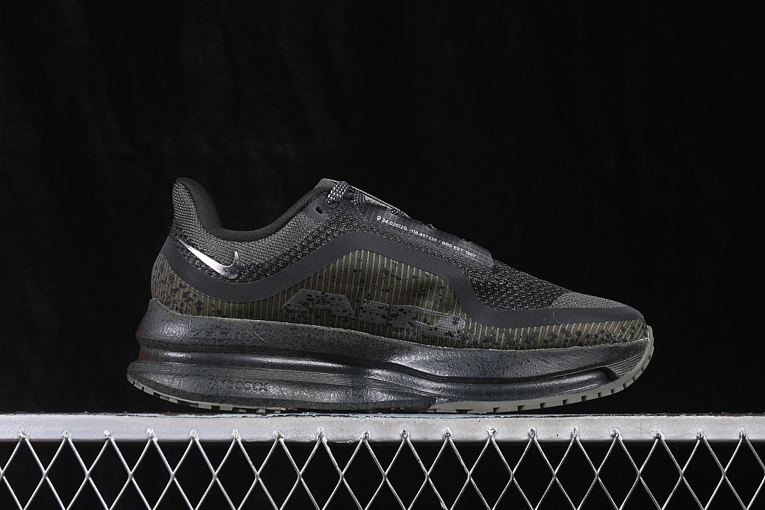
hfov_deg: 27.0
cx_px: 382
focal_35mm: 75
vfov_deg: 18.2
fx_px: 1594
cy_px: 255
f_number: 6.3
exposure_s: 1/60
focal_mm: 50
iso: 160
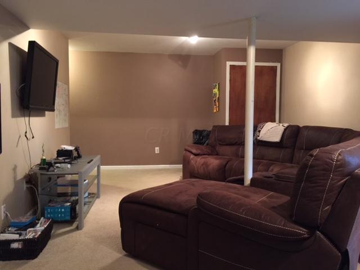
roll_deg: -1.1
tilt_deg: -2.9
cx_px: 180
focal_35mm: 29
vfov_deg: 48.2
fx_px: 302
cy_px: 135
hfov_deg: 61.7
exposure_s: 1/4
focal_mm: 4.15
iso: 64
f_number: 2.2
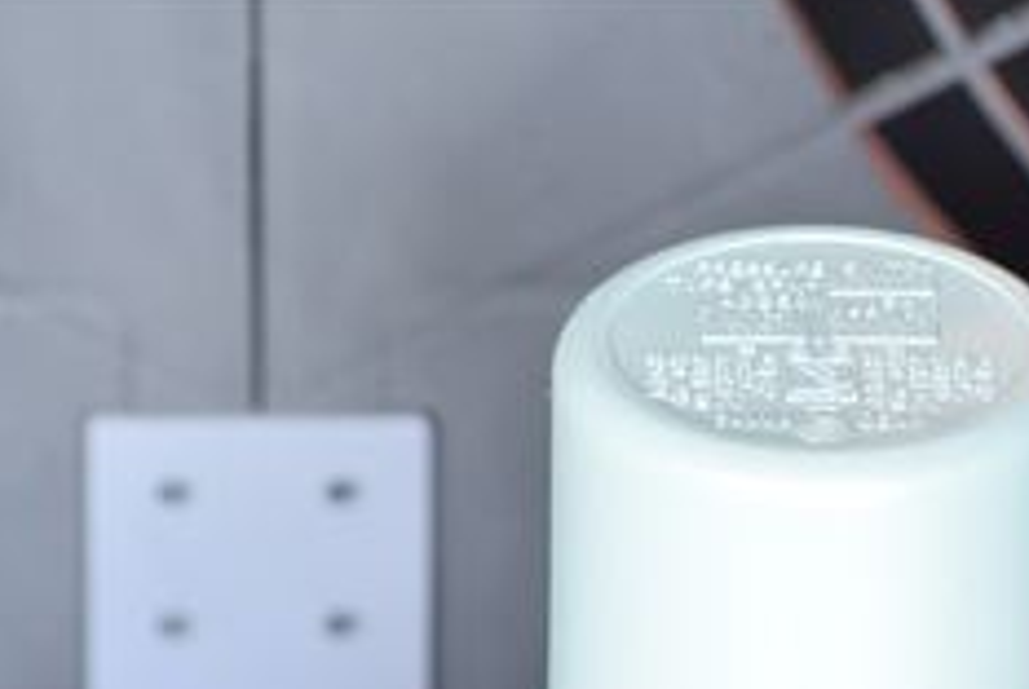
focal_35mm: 434
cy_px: 716
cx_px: 844
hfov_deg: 4.7
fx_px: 12423
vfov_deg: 3.2
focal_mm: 135
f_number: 6.3
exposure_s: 1/100
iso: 1250
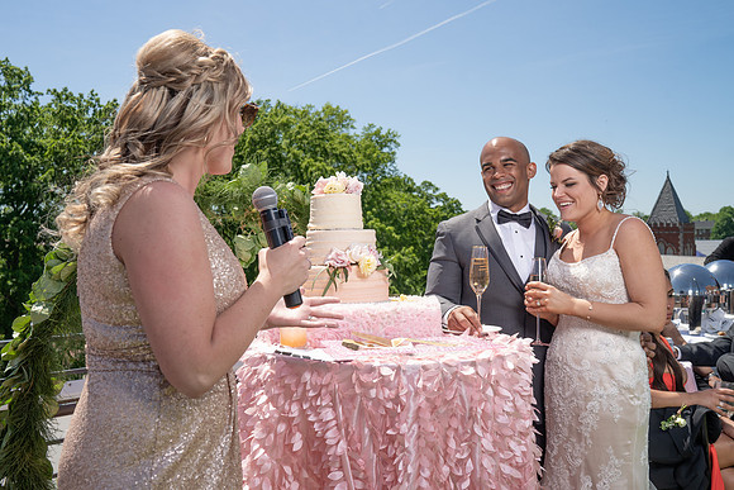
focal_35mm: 36
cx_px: 351
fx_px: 744
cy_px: 235
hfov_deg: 52.5
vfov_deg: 36.4
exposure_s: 1/250
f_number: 7.1
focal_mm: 35
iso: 50
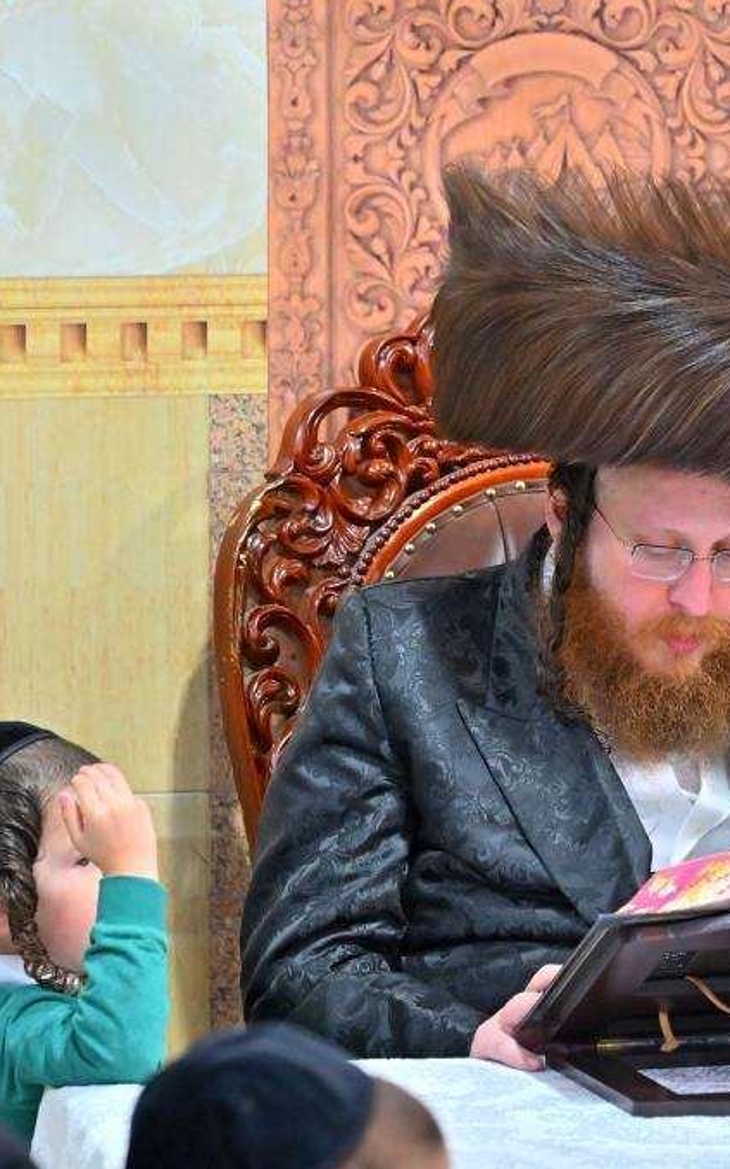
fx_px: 6527
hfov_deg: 6.4
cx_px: 770
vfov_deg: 10.2
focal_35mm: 205
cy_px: 586
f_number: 4
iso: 640
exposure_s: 1/200
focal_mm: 89
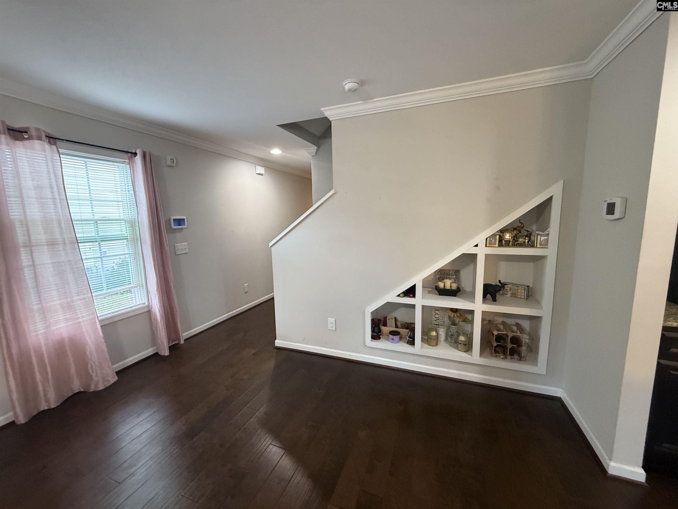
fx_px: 274
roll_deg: +1.5
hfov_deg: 102.1
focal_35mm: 14
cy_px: 254
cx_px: 339
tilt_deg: -7.0
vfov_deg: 85.7
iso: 400
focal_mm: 2.22
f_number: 2.2
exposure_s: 1/60
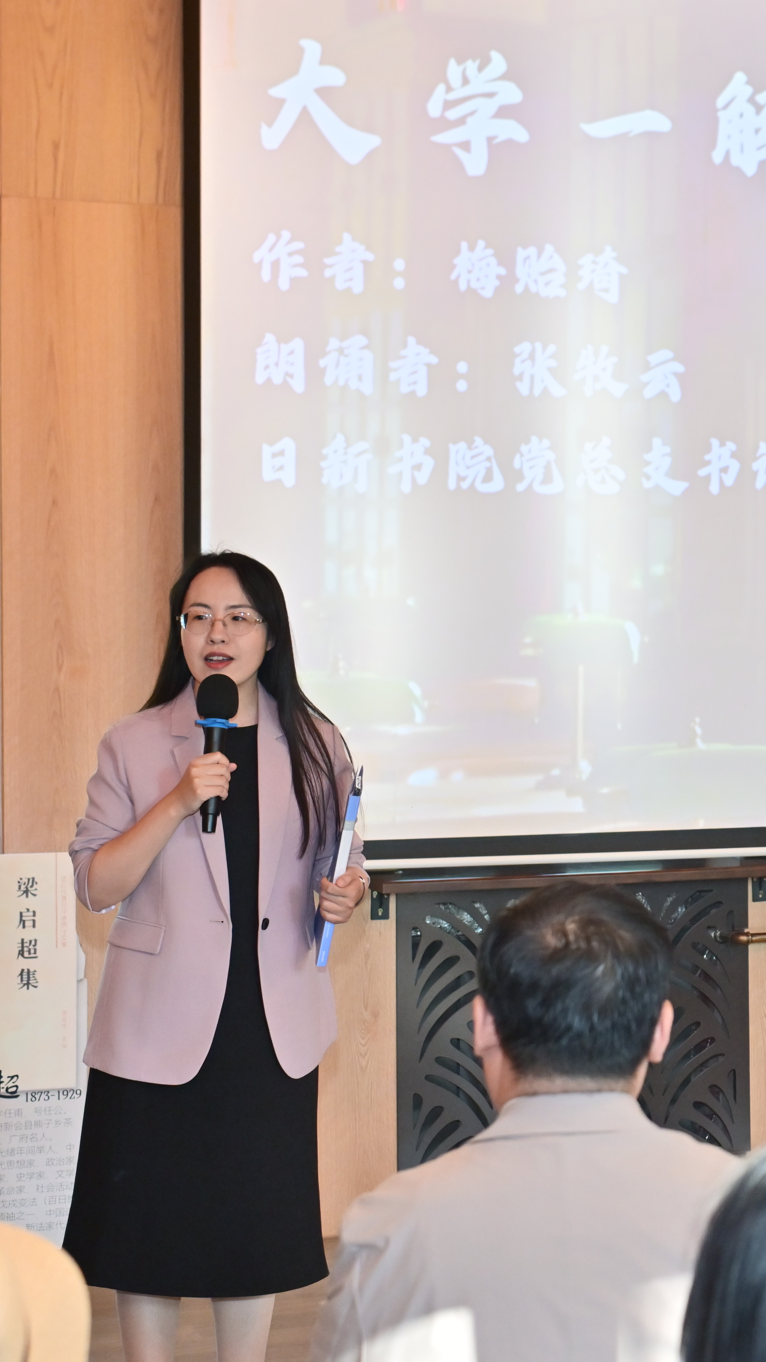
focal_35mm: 77
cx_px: 884
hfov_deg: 15.2
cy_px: 652
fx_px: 2781
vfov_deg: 27.5
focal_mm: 35
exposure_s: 1/160
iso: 1000
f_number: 3.5
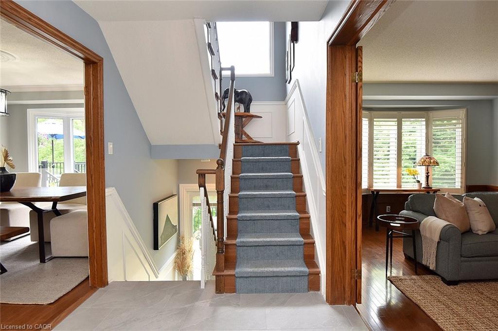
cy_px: 166
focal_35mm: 19
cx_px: 249
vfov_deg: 64.5
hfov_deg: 87.0
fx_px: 263
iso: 800
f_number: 5
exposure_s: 1/100
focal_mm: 19
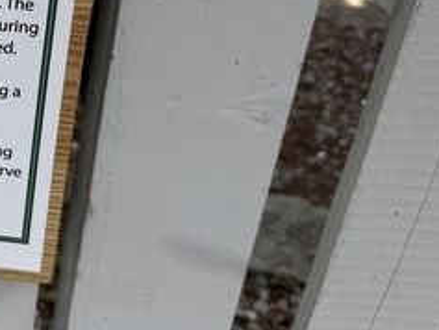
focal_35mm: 81
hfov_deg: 20.8
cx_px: -204
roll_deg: -1.0
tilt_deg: -29.6
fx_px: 1028
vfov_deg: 17.9
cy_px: 13
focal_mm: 6.76
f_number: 1.78
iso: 80
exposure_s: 1/840
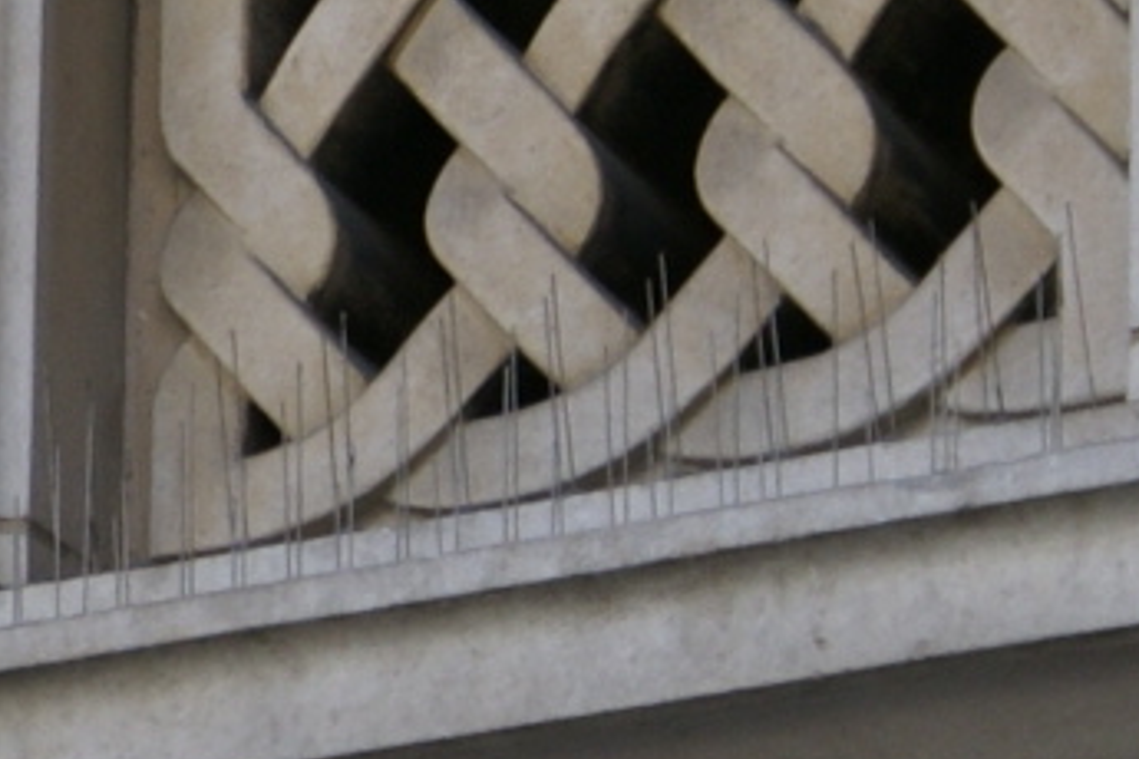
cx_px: -720
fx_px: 18476
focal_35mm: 584
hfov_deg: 3.5
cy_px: 304
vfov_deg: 2.4
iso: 160
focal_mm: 70
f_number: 5.6
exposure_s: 1/125
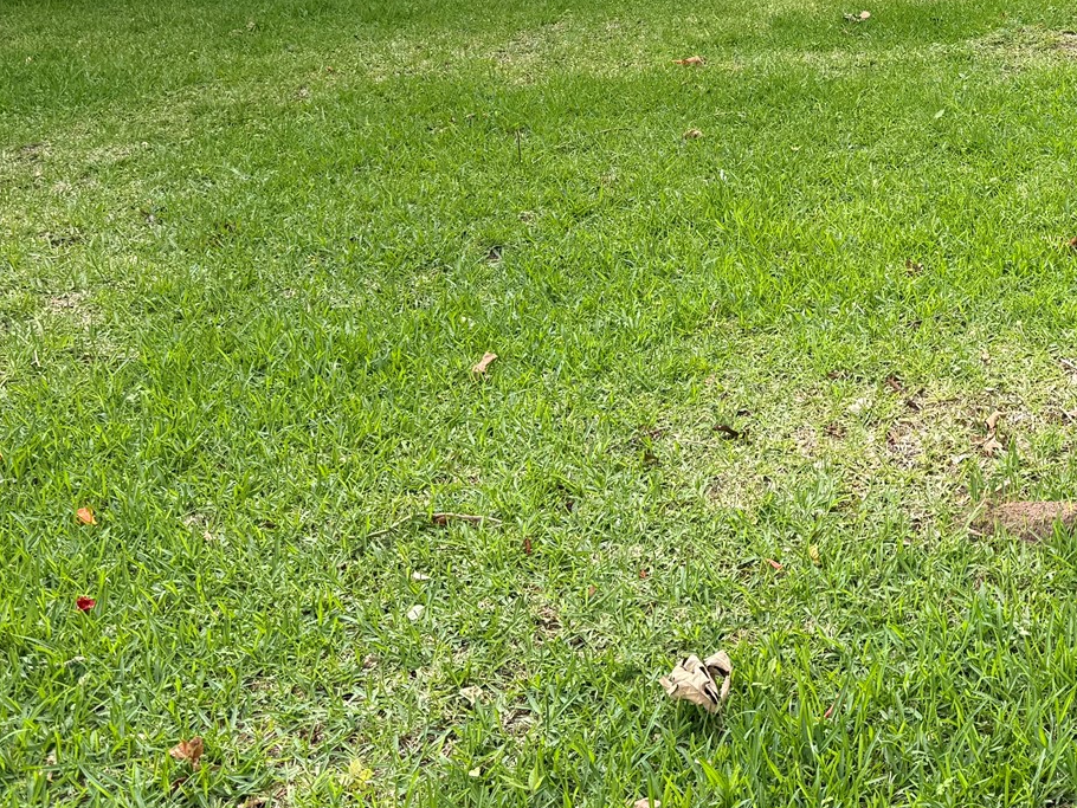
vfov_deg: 25.7
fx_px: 1681
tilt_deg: -8.6
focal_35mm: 54
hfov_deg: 33.9
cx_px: 942
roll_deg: -1.3
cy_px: 9
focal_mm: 6.76
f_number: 1.78
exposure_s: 1/365
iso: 80
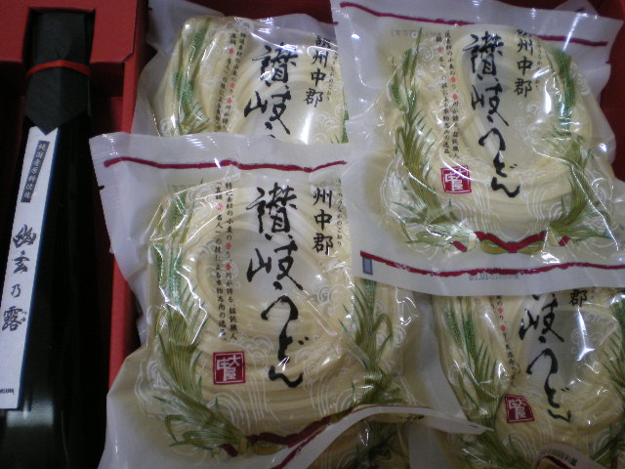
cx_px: 312
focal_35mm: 38
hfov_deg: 49.0
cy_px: 234
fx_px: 686
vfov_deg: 37.7
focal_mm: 6.3
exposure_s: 1/30
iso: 200
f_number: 3.1
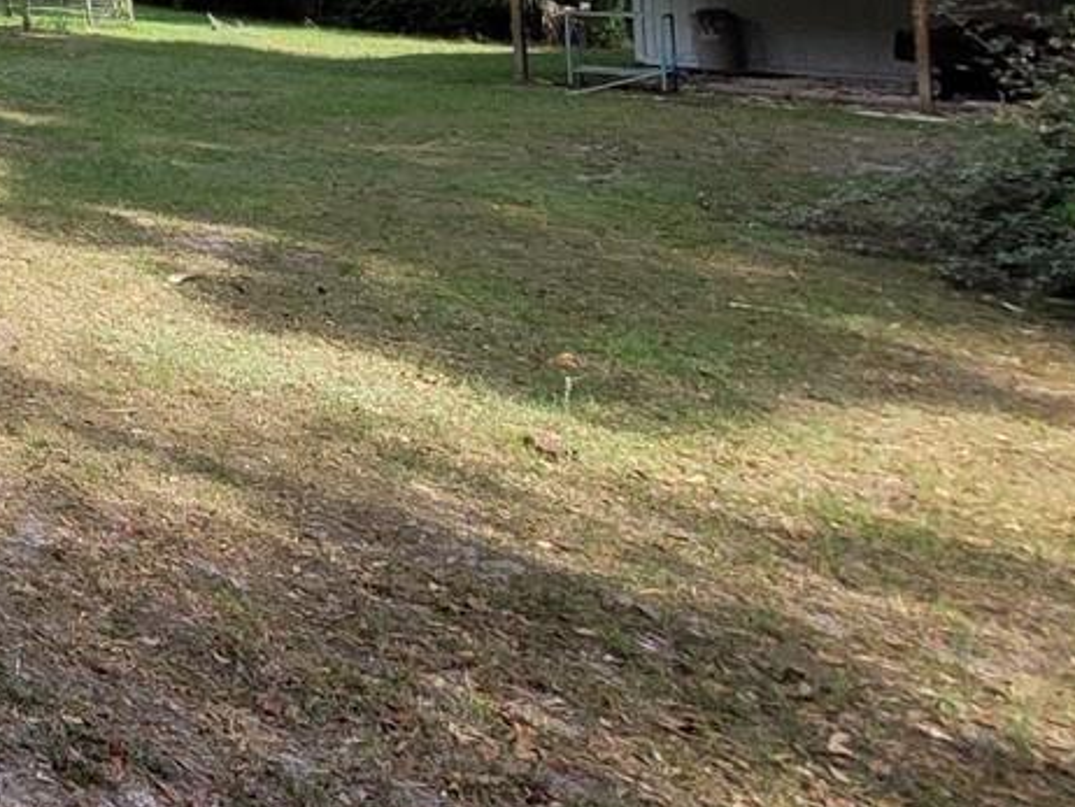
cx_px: -607
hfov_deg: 26.8
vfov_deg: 27.8
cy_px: -188
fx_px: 1398
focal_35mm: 45
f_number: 2.2
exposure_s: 1/480
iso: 40
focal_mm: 1.74
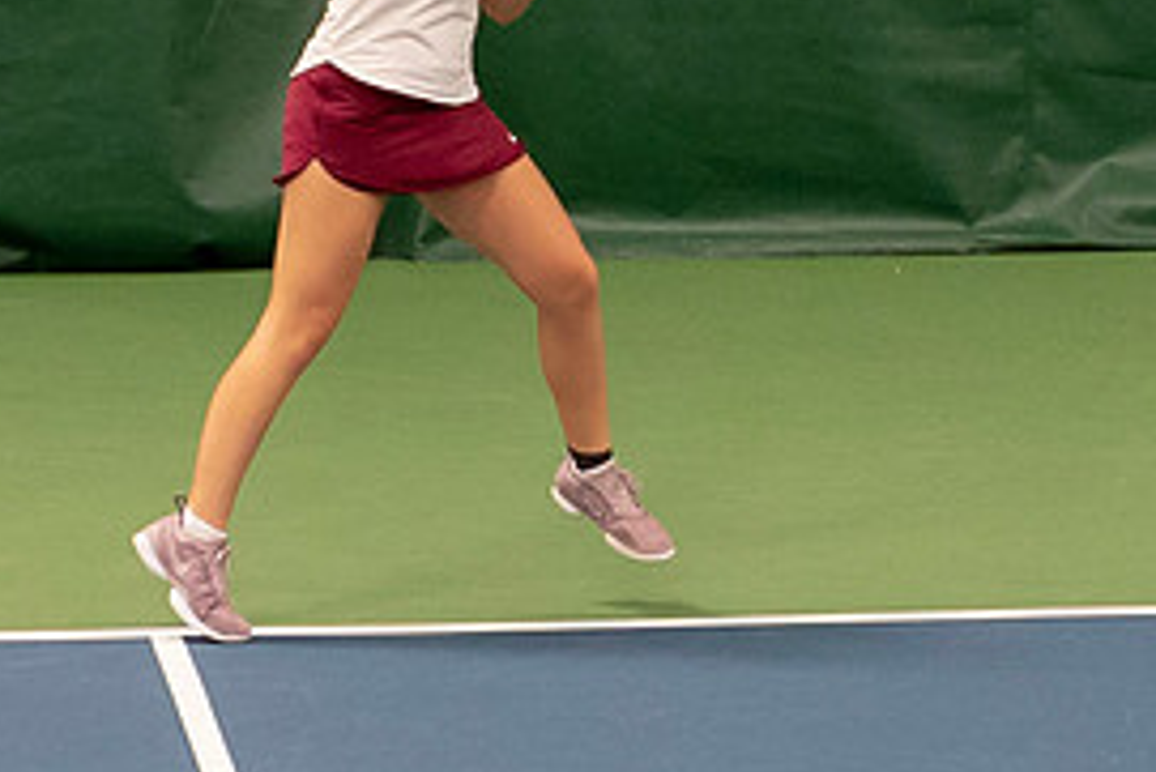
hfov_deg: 3.6
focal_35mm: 566
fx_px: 18184
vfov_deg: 2.4
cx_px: 325
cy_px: 49
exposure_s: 1/250
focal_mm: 75
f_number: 2.8
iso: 1600
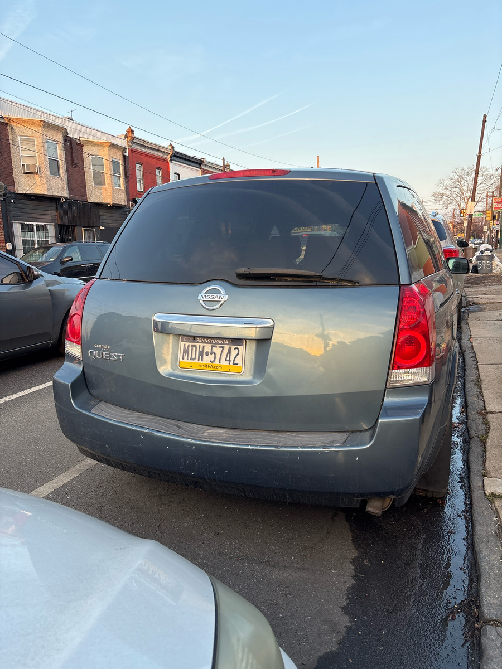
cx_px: 251
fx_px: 503
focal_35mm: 26
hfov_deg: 53.1
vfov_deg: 67.3
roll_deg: +0.9
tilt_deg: -8.8
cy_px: 334
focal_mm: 5.96
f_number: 1.6
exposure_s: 1/295
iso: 50
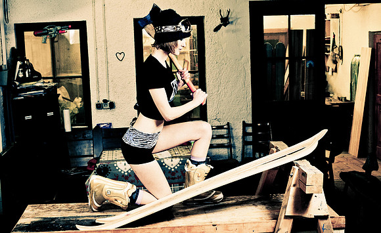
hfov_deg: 36.8
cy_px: 116
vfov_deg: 23.0
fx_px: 573
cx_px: 197
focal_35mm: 55
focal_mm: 35
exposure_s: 1/60
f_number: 5
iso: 320
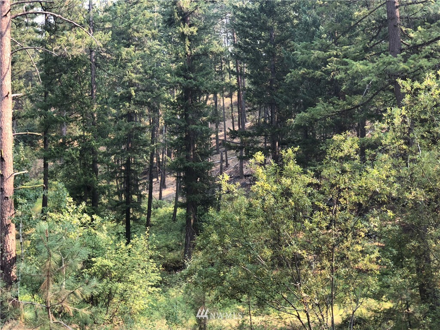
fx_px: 725
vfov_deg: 25.7
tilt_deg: +5.2
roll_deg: +2.0
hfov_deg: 33.8
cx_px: 220
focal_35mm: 57
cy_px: 165
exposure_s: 1/121
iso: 32
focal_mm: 6.6
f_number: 2.8
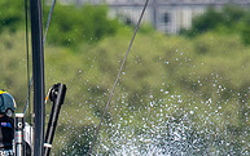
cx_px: 26
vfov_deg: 0.7
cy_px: 202
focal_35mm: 1992
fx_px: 13584
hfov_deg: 1.1
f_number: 5.6
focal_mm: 420
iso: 500
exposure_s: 1/1600
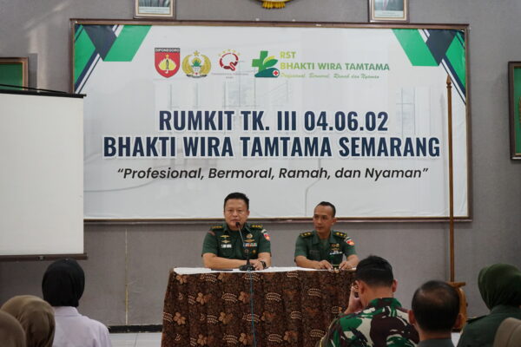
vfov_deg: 23.4
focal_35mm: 58
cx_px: 260
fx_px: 839
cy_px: 174
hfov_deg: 34.5
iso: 4000
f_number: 6.3
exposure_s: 1/80
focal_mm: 58
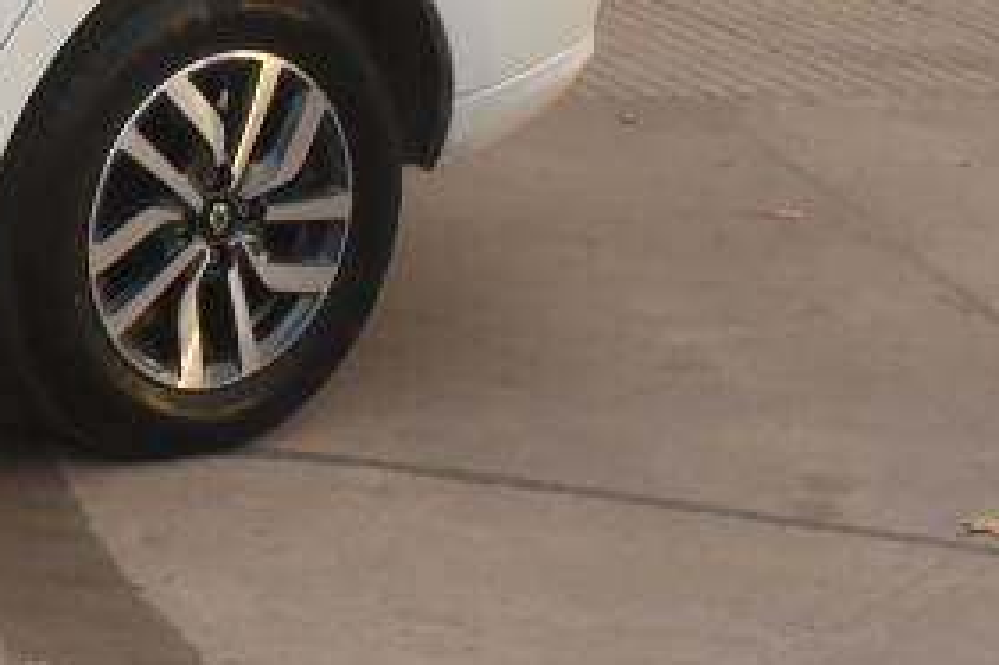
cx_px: -1084
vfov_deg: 6.6
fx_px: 5602
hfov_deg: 9.4
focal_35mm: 202
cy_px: -701
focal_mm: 35
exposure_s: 1/1000
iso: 1600
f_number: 5.6
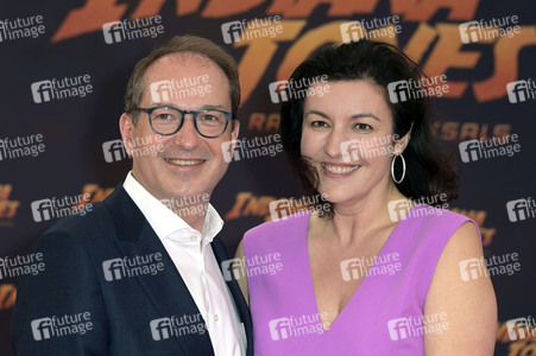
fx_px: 2157
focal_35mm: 145
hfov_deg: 14.2
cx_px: 268
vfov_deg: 9.4
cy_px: 178
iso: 500
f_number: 6.3
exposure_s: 1/250
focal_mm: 145
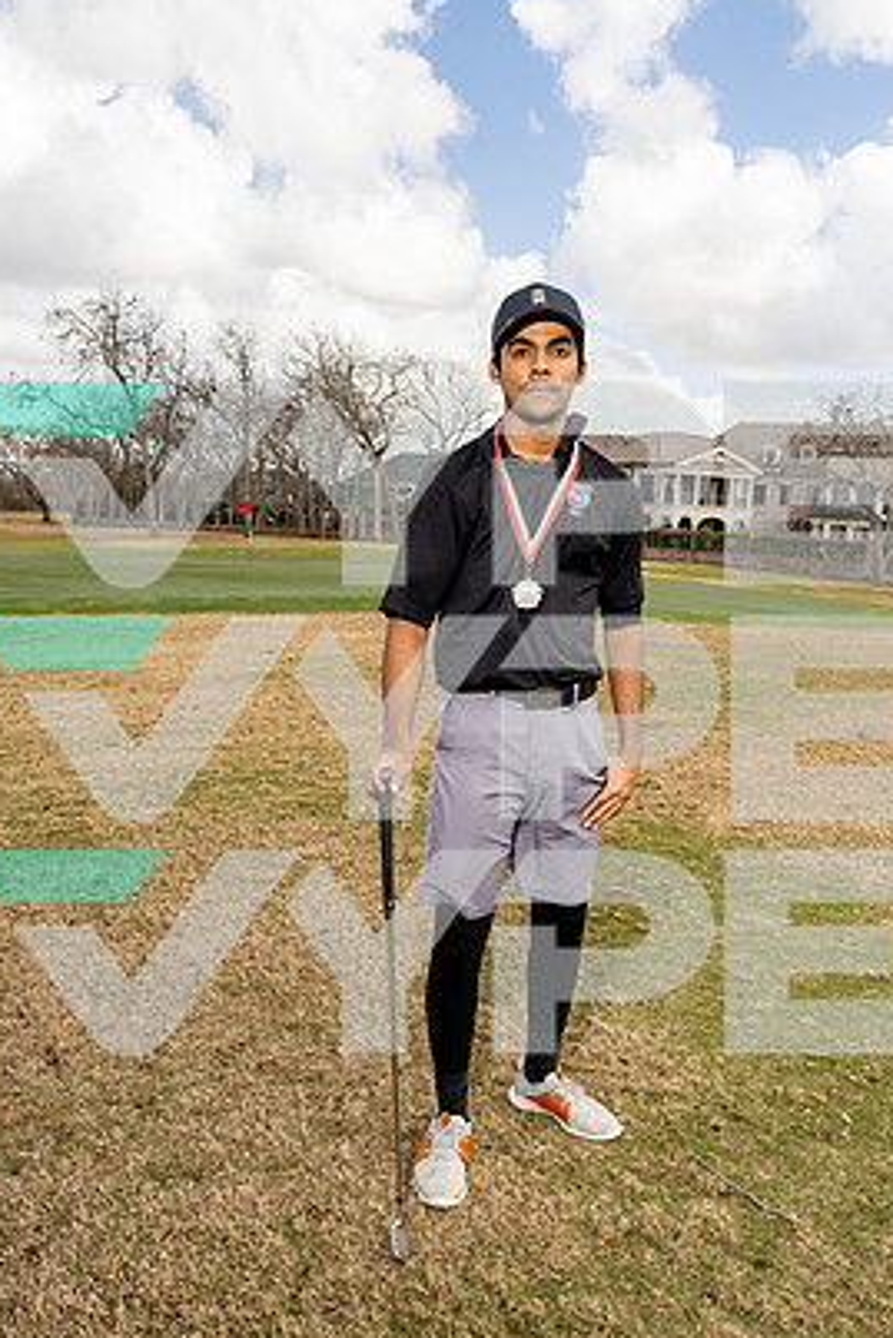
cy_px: 720
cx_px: 461
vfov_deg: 63.6
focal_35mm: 29
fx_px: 1078
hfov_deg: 45.0
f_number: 8
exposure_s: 1/250
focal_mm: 26
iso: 100
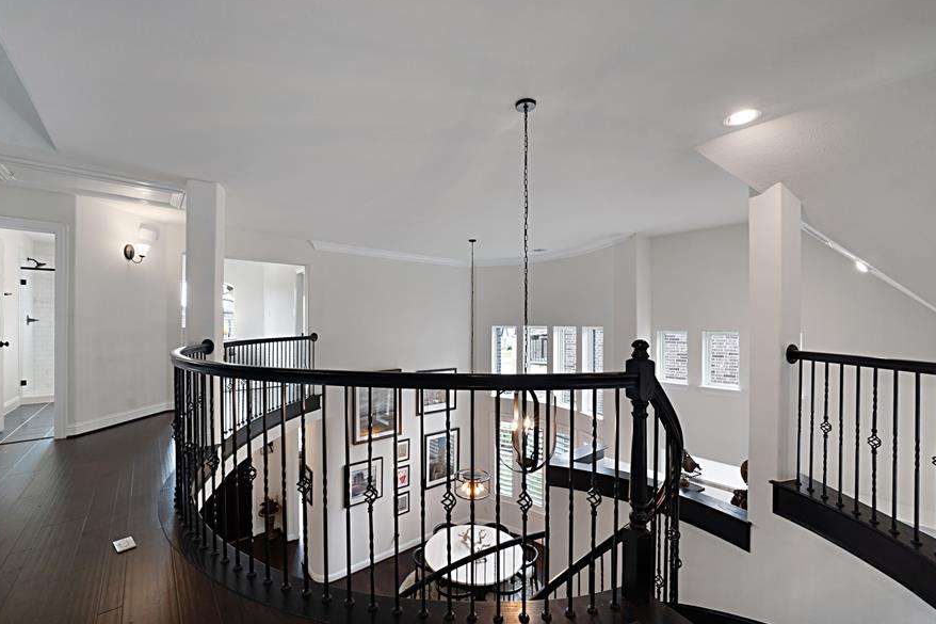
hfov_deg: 104.2
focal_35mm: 14
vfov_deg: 81.0
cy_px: 339
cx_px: 450
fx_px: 364
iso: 500
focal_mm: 12
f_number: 9
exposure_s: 1/10
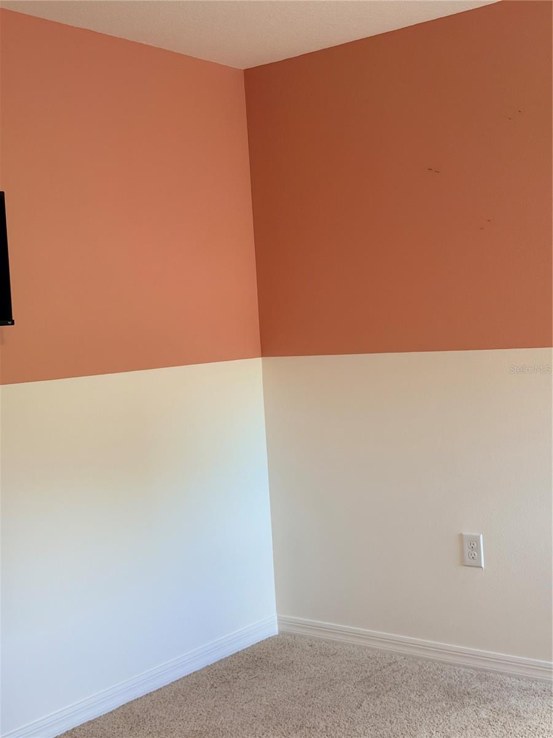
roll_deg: +3.8
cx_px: 276
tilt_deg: -1.8
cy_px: 369
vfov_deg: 39.7
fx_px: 1022
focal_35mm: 48
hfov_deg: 30.3
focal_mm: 6.76
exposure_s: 1/60
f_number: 1.78
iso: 100
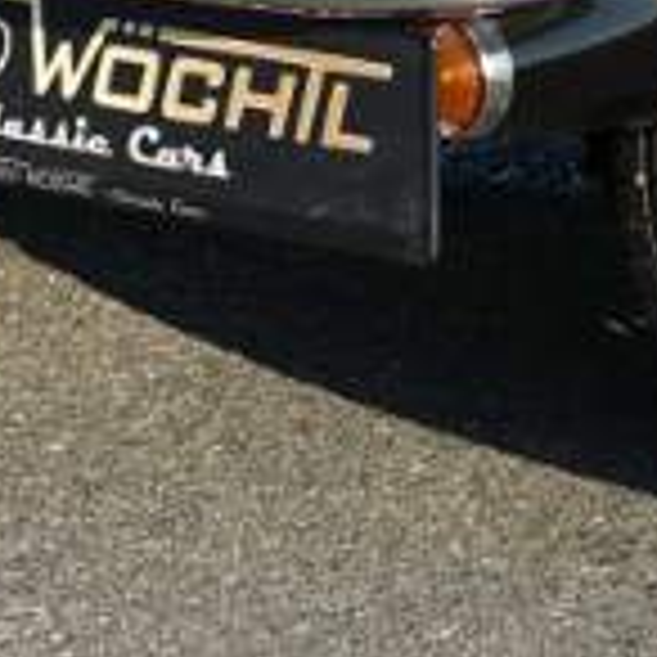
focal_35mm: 316
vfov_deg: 5.4
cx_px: 1084
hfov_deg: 5.5
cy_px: -774
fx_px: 6785
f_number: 4
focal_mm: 17.27
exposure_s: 1/500
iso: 125
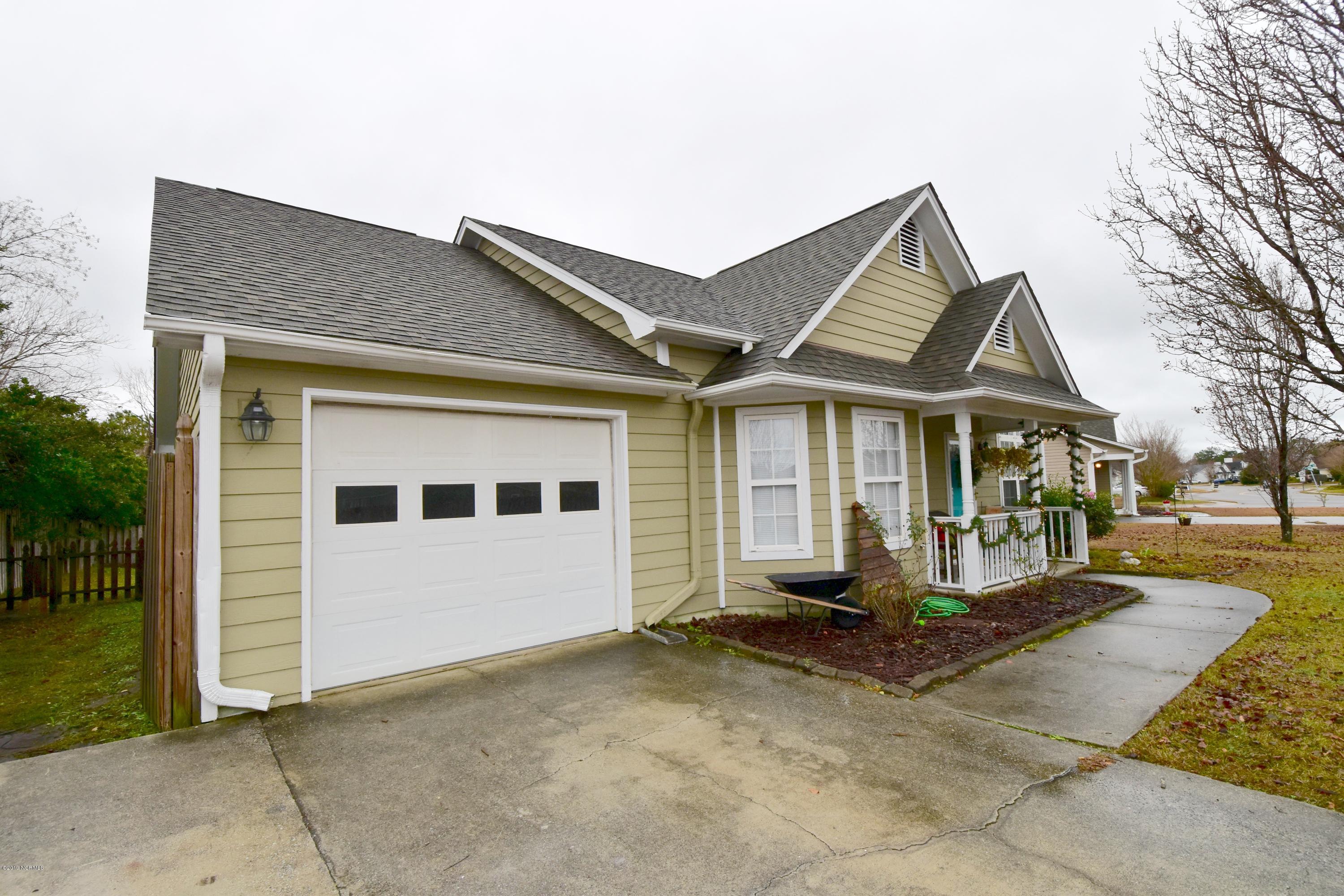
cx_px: 672
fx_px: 616
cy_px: 448
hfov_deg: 95.0
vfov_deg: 72.1
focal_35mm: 16
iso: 400
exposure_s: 1/160
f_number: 9
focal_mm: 11
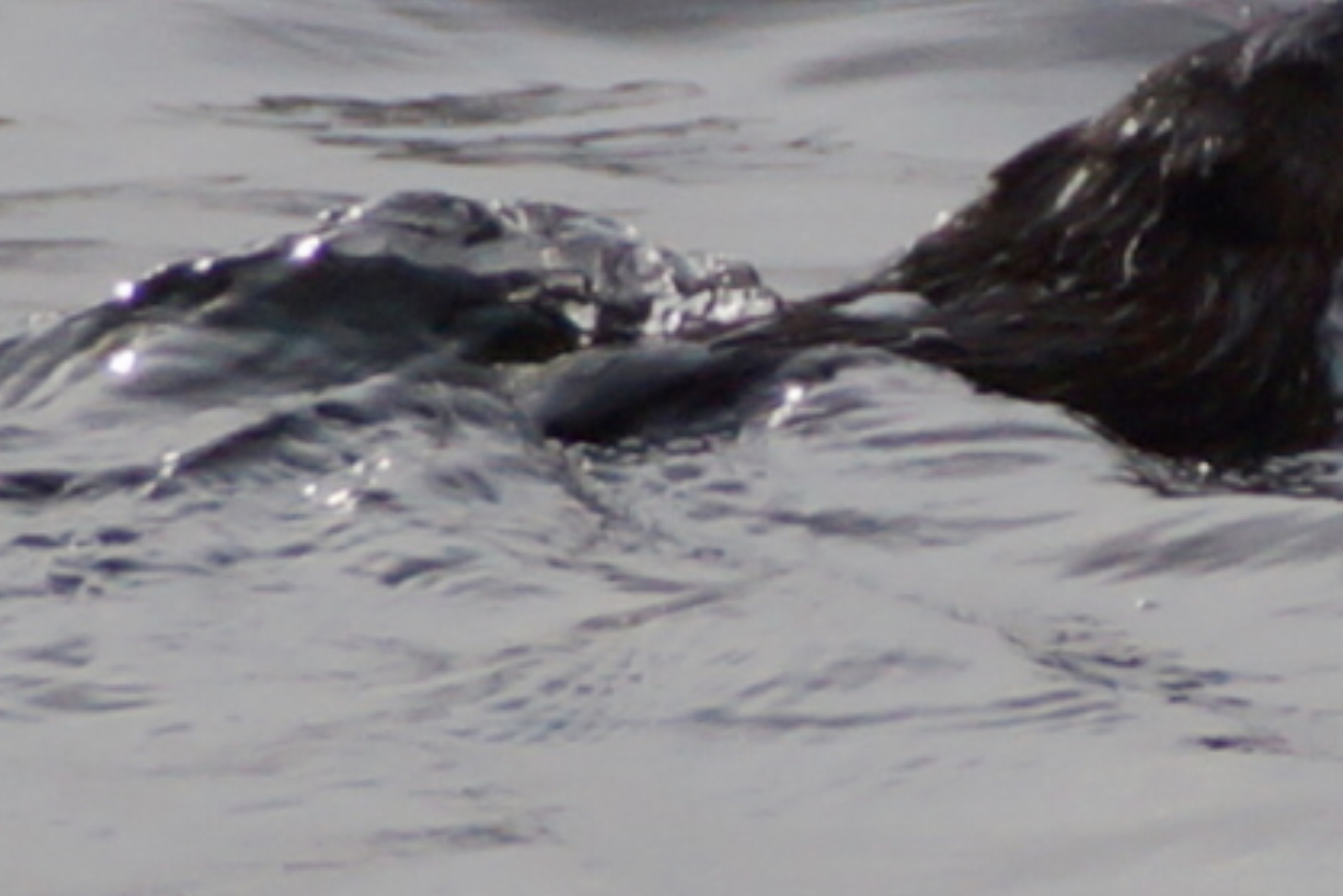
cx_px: 964
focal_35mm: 896
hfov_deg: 2.3
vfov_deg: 1.5
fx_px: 33435
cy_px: 286
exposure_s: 1/400
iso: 100
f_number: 6.3
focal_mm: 250
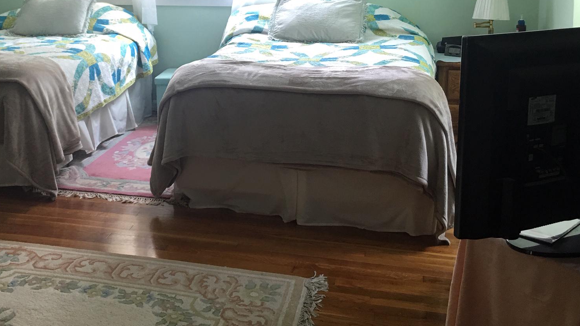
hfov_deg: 46.9
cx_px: 214
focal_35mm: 43
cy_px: 59
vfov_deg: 27.1
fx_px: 661
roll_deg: -0.7
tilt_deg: -8.0
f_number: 2.2
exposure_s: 1/15
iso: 40
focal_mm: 4.15
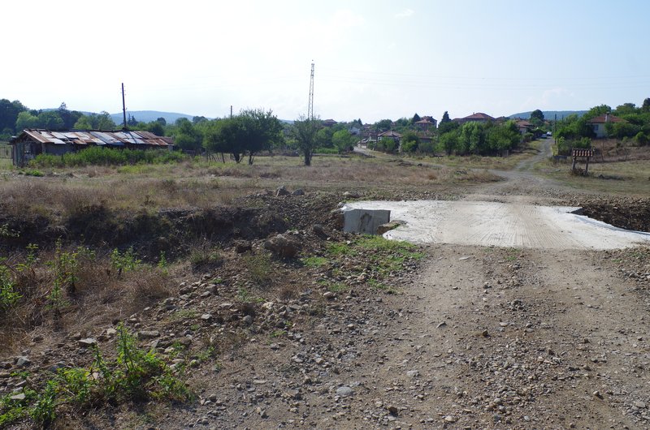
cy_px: 215
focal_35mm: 32
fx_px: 568
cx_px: 325
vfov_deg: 41.5
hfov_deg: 59.6
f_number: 7.1
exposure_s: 1/320
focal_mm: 21
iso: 100
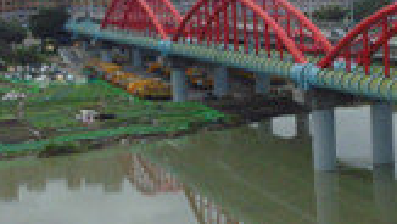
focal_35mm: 94
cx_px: 321
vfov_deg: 12.9
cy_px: 46
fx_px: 990
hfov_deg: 22.3
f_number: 3
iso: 100
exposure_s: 1/1000
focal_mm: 4
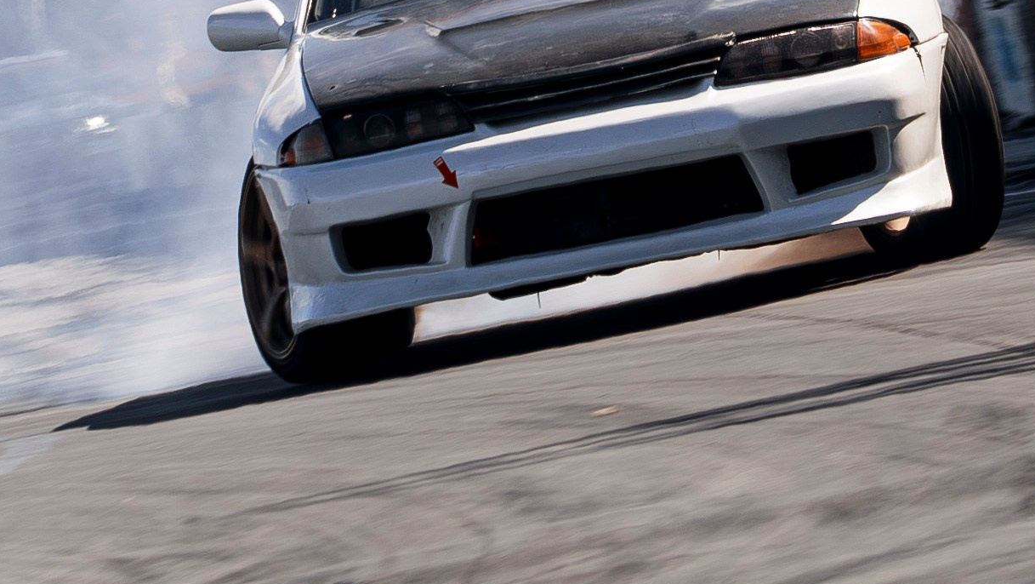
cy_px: 31
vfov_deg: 1.8
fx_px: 18781
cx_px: 607
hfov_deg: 3.2
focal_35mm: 684
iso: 100
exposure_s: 1/125
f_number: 11
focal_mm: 135
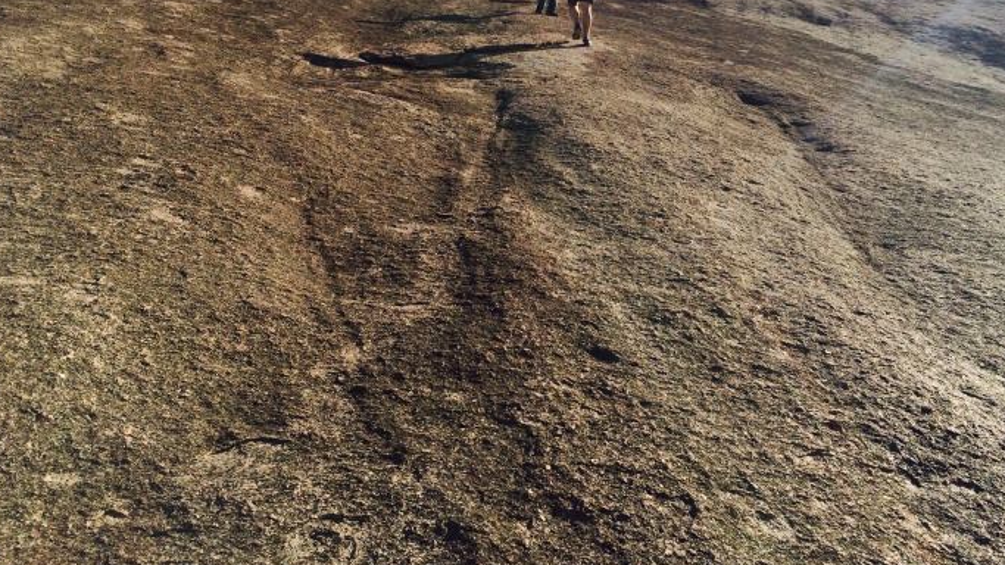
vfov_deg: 31.5
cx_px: 547
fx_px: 986
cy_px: 154
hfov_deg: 53.9
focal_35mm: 37
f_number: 2.2
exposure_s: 1/2933
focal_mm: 4.15
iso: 32
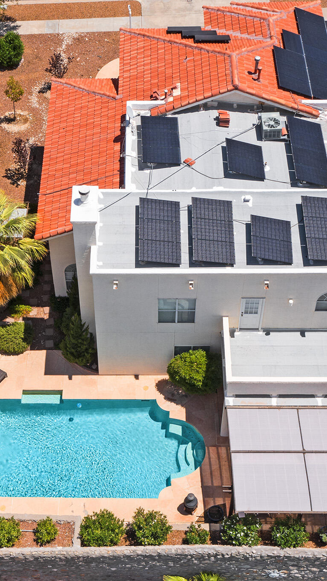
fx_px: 894
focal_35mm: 58
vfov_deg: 36.0
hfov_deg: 20.7
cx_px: 129
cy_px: 280
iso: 100
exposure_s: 1/640
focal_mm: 10.26
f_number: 6.3
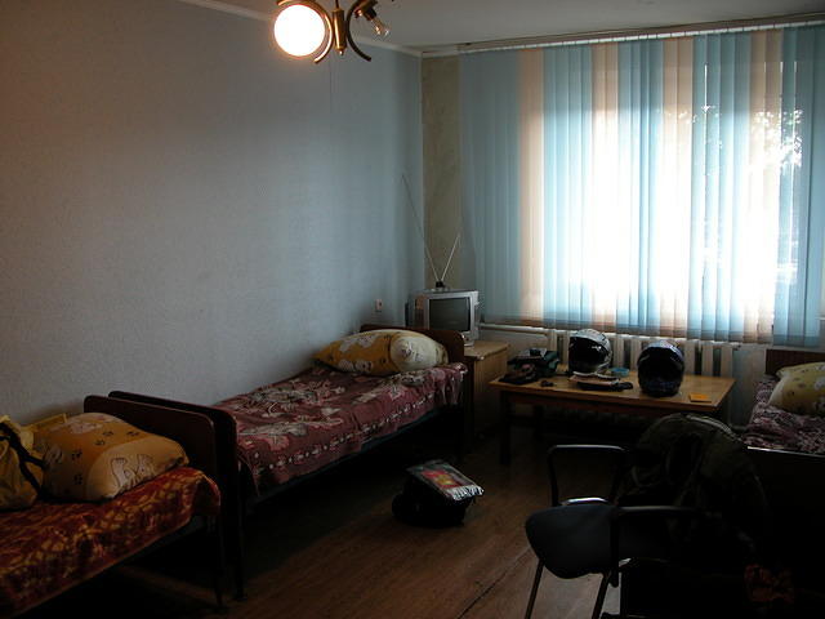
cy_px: 310
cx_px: 412
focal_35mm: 35
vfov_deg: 40.7
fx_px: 834
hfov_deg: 52.6
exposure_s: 1/16
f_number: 2.8
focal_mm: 8.9
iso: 100
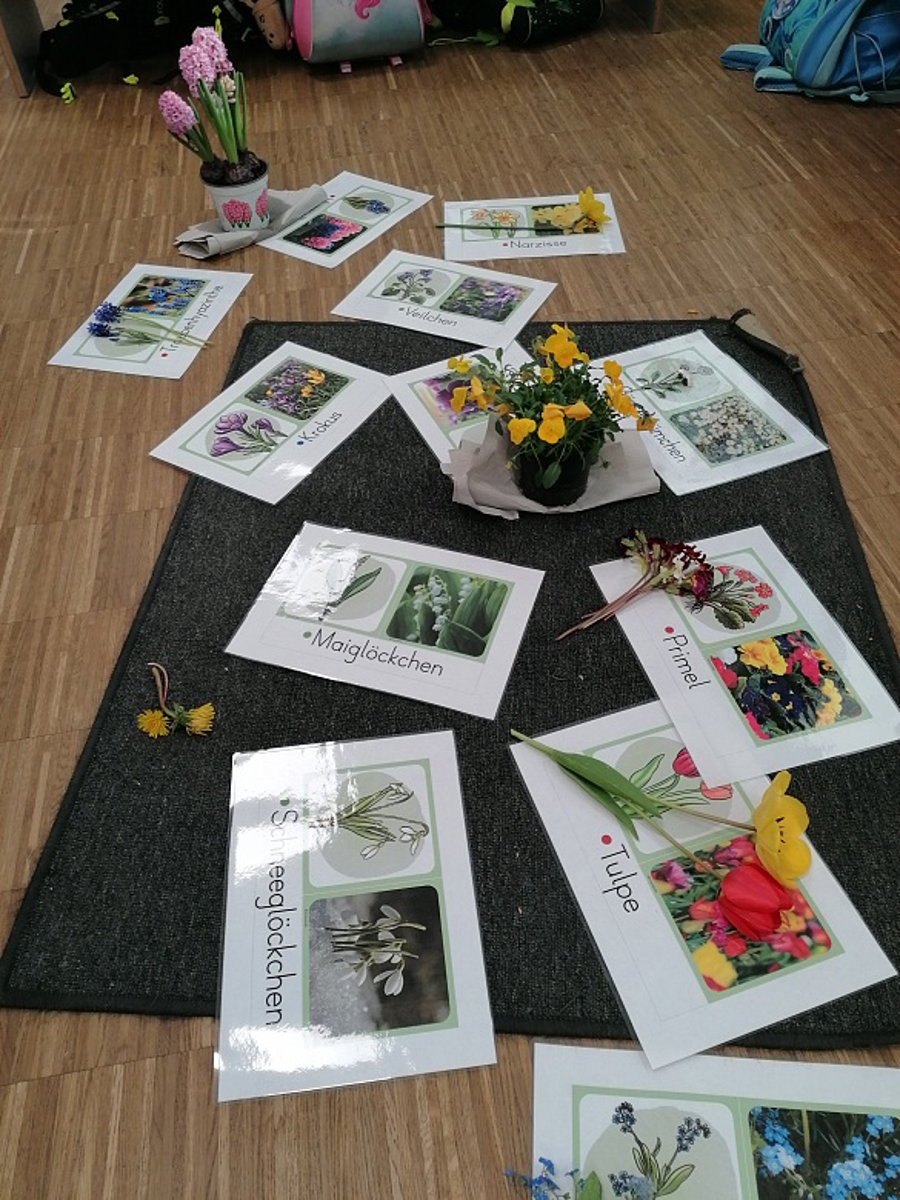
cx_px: 450
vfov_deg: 65.3
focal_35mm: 27
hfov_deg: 51.4
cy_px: 600
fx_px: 936
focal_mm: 4.75
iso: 50
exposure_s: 1/50
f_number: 1.8
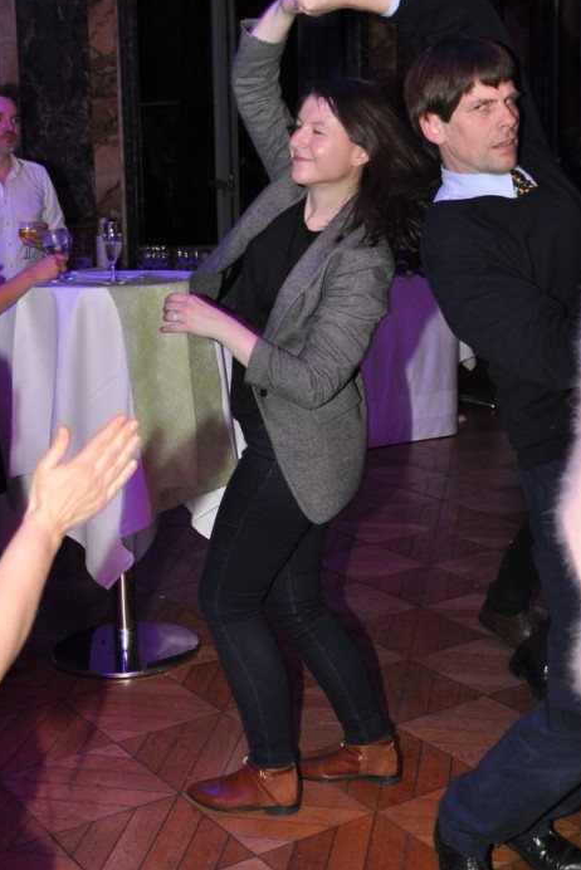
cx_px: 357
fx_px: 1306
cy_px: 368
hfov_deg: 25.0
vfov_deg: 36.8
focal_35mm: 54
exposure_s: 1/60
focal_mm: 26
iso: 800
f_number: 4
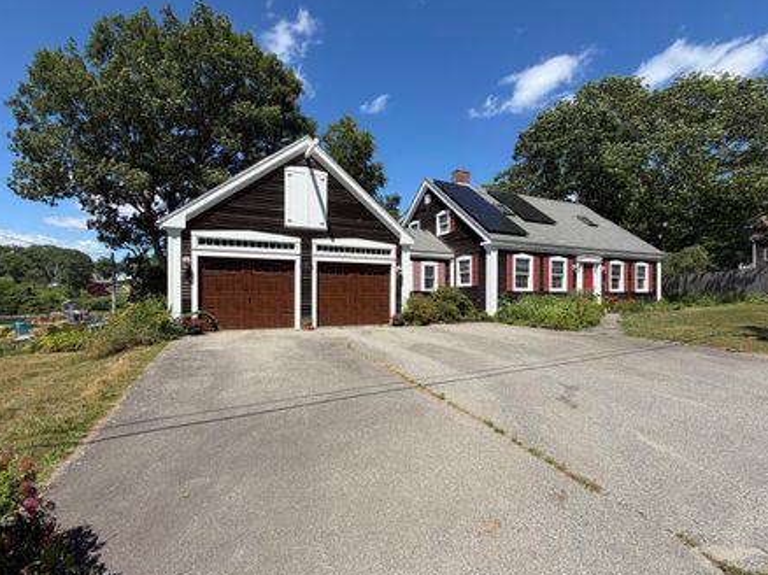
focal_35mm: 16
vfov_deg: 78.0
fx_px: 355
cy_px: 295
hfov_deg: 94.5
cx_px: 377
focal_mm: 2.22
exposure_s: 1/799
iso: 20
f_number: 2.2
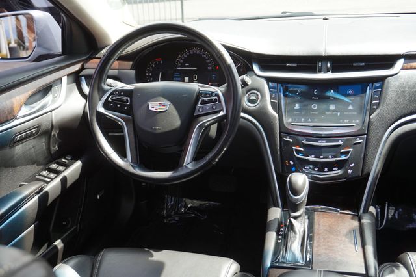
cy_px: 138
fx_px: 416
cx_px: 208
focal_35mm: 36
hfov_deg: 53.2
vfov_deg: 36.8
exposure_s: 1/60
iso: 100
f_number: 4.5
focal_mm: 24
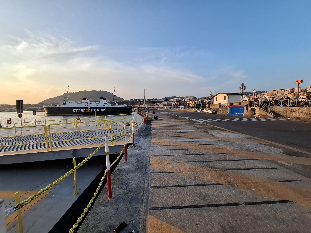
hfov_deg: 106.2
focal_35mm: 13
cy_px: 116
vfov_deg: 89.9
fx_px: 117
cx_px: 156
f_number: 2.2
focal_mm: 1.74
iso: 40
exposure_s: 1/300
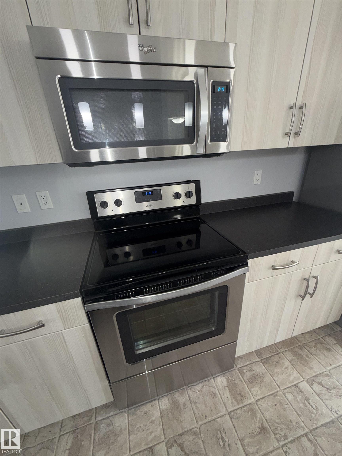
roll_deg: +3.2
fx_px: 184
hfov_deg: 85.7
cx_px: 171
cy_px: 228
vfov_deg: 102.1
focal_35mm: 14
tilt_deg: -23.2
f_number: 2.2
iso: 80
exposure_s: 1/60
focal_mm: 2.22
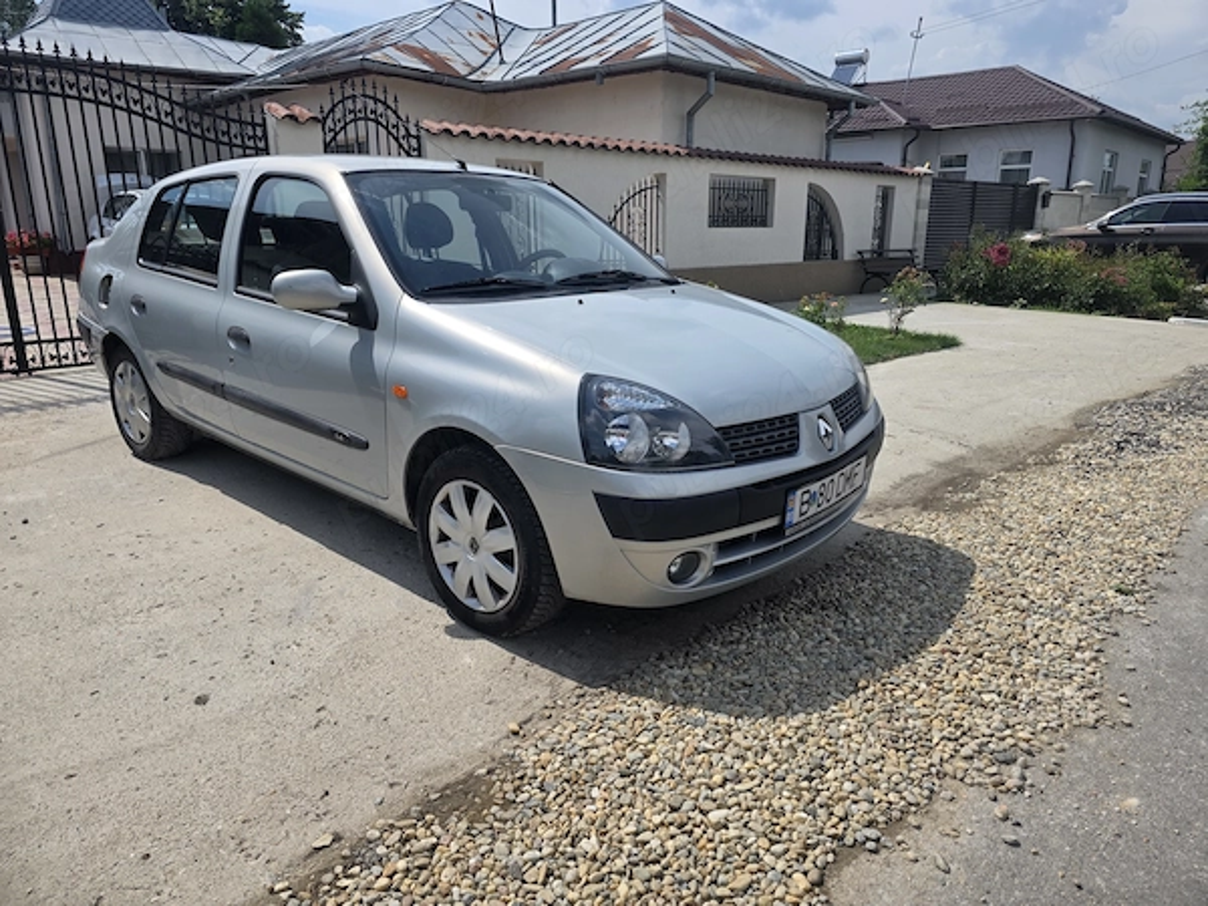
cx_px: 604
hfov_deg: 73.9
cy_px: 453
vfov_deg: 58.9
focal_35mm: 23
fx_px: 803
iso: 80
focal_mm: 6.3
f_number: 1.7
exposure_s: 1/7626
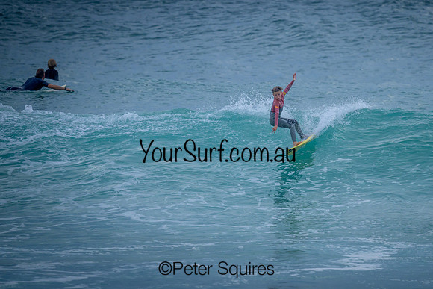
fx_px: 12664
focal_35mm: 1053
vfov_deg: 1.3
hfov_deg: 2.0
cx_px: 285
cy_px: 119
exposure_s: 1/2000
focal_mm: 800
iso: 720
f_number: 6.3
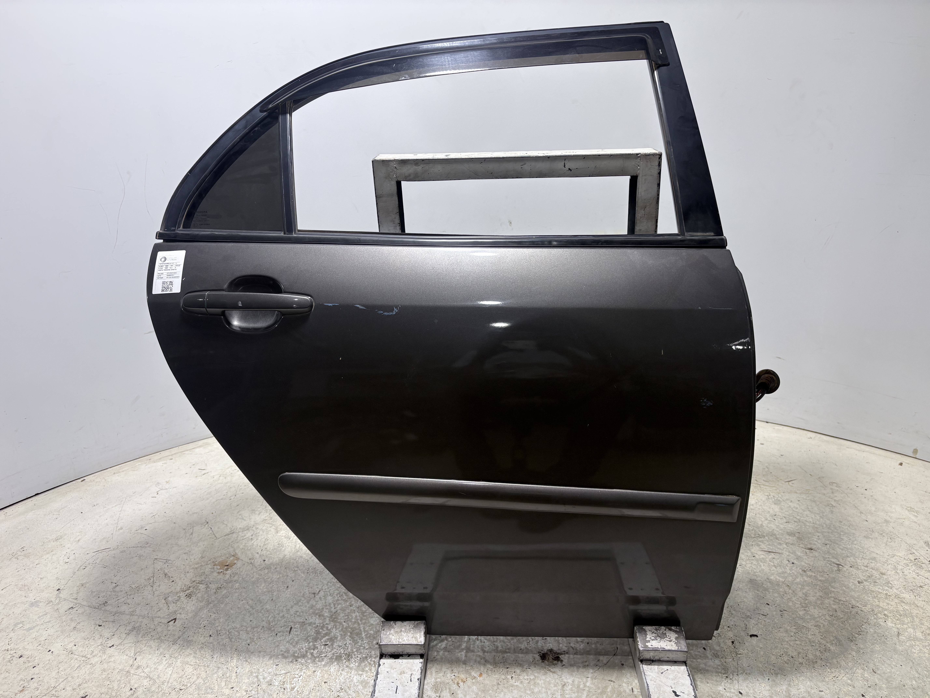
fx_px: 699
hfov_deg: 67.3
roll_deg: +2.2
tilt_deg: -20.4
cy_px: 349
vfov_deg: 53.1
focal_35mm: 26
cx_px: 465
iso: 40
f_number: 1.6
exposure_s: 1/201
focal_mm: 5.96
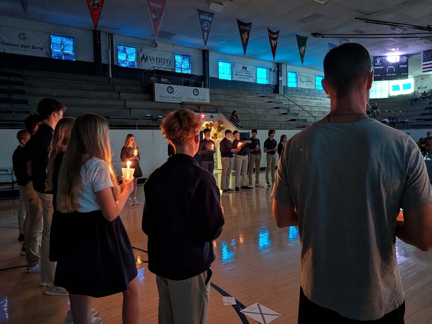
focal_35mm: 24
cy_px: 162
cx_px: 216
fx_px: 300
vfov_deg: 56.8
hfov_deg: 71.6
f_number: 1.7
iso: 897
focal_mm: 4.53
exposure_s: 1/15.1
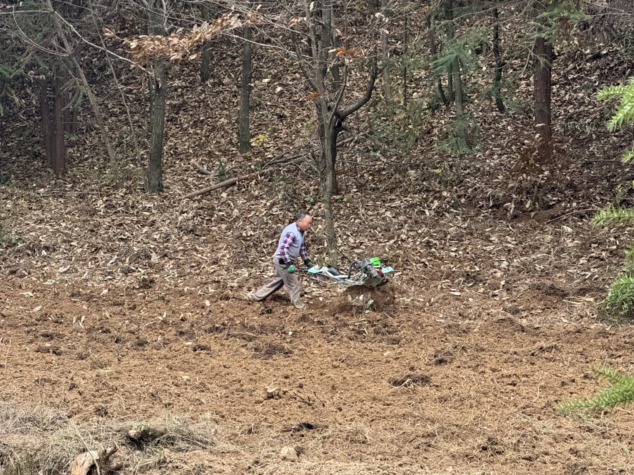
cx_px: 317
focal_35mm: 120
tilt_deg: -3.2
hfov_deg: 16.4
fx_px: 2198
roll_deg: -1.3
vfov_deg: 12.3
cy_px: 238
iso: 250
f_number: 2.8
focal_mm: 15.66
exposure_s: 1/92
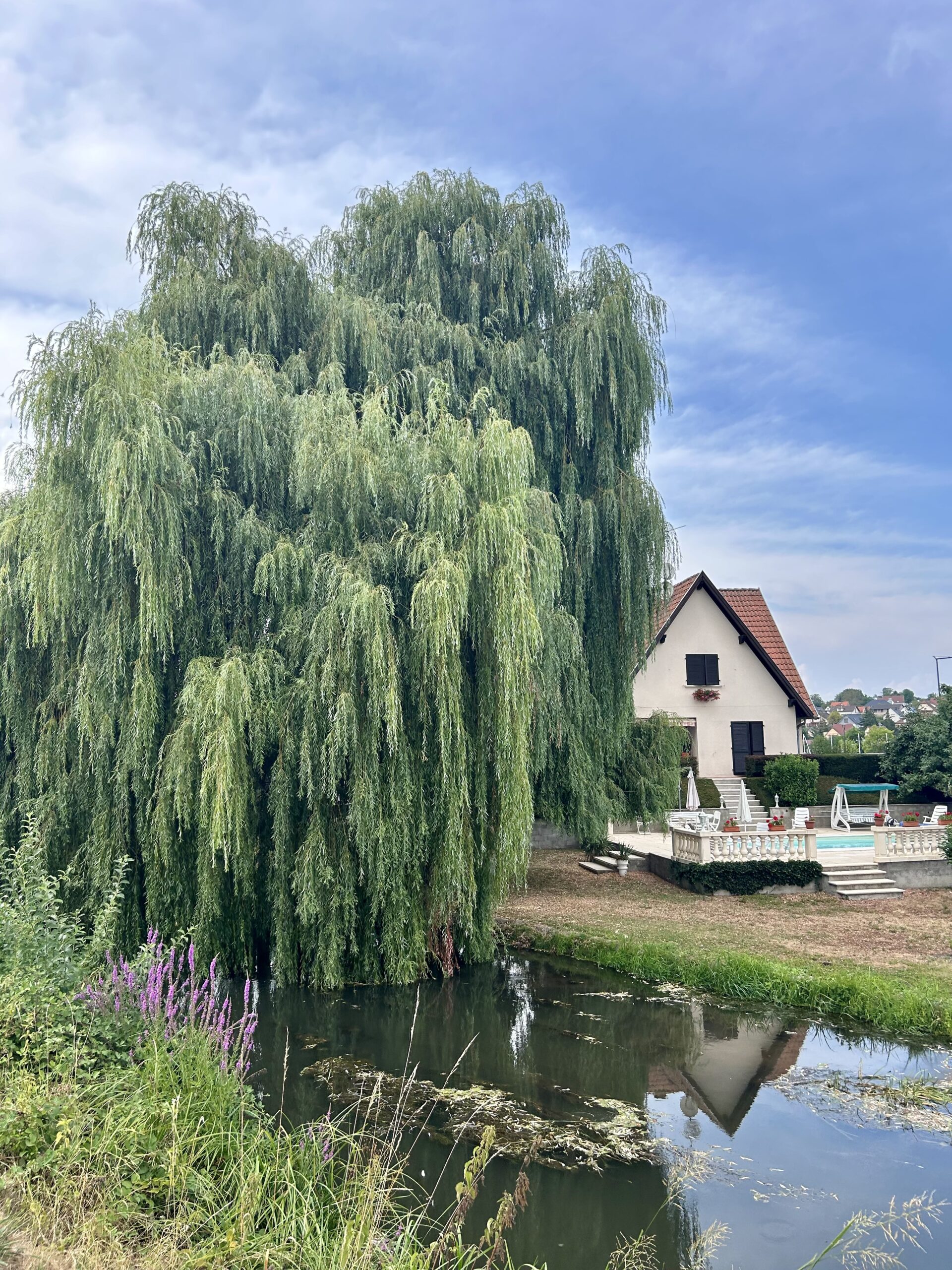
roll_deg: +2.1
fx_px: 953
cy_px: 635
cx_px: 476
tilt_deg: +10.9
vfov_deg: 67.3
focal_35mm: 26
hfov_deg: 53.1
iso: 50
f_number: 1.5
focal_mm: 5.7
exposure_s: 1/1621
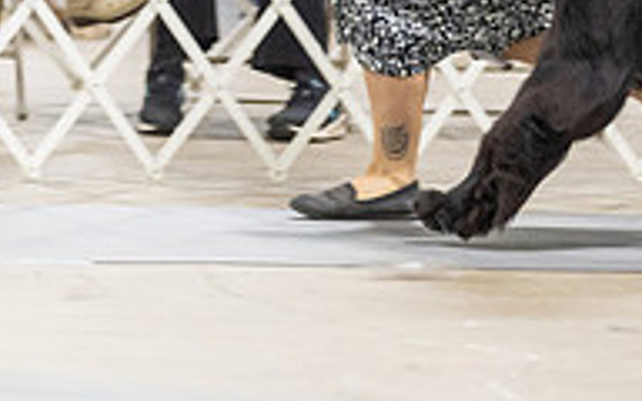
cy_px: -72
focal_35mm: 409
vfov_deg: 3.2
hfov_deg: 5.1
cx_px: 599
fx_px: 7156
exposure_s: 1/160
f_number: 2.8
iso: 3200
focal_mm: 133
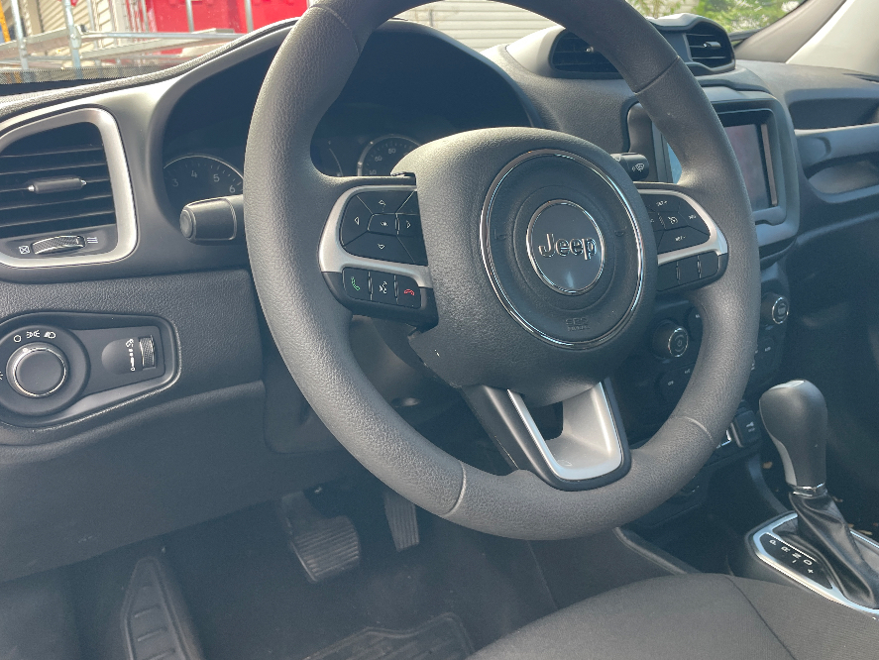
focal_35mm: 30
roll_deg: +3.0
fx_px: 762
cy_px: 308
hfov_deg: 59.9
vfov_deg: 46.8
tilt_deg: -15.2
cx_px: 440
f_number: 1.6
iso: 50
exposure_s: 1/121
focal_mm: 4.2
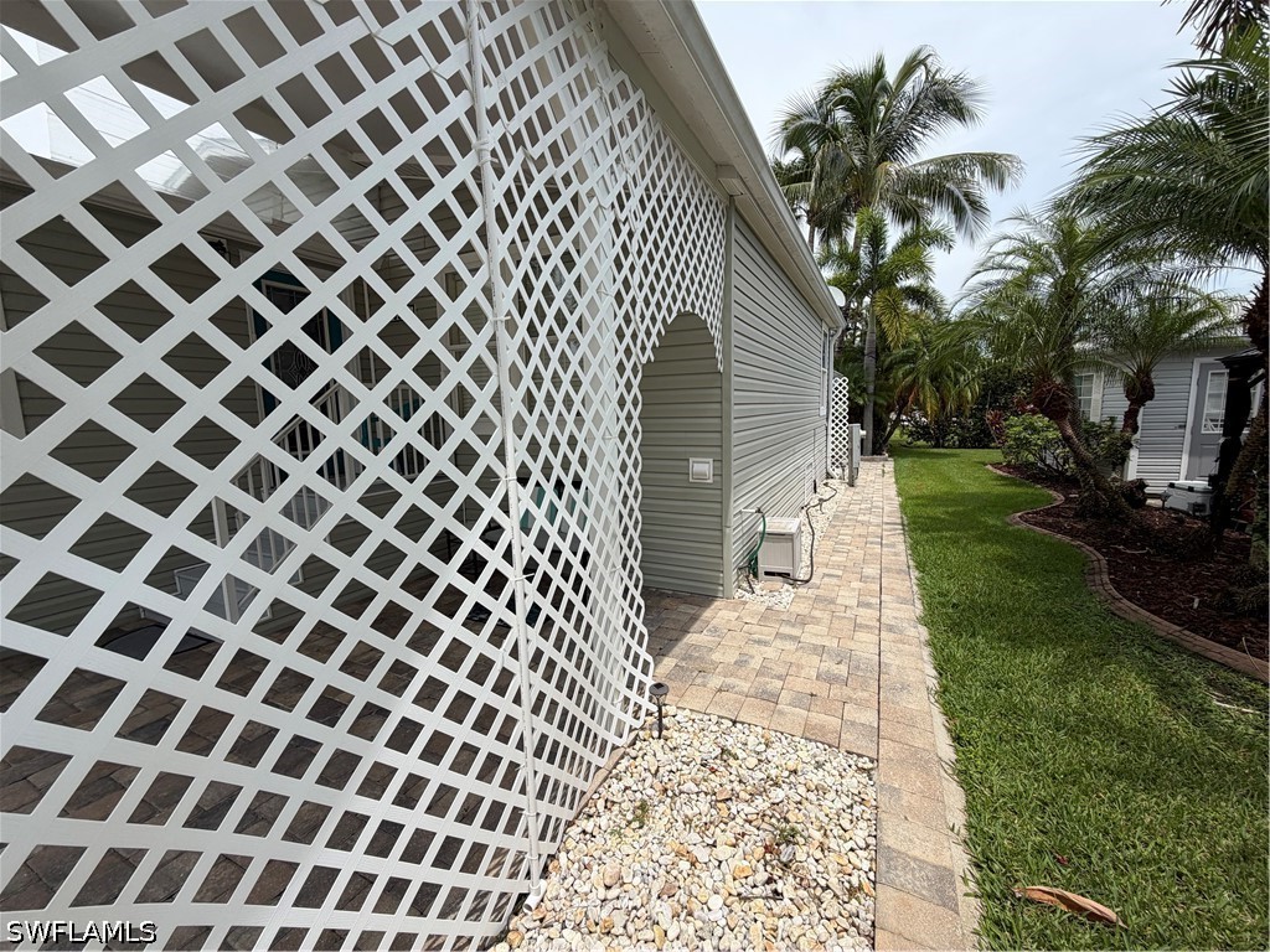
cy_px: 476
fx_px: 514
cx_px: 635
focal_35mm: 14
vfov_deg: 85.7
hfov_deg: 102.1
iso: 20
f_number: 2.2
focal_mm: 2.22
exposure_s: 1/1017
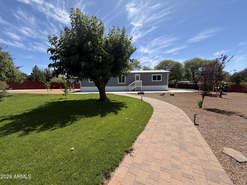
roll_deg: +1.0
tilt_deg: -5.0
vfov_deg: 85.7
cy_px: 92
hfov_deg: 102.1
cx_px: 124
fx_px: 100
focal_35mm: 14
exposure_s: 1/770
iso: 25
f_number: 2.2
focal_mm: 2.22
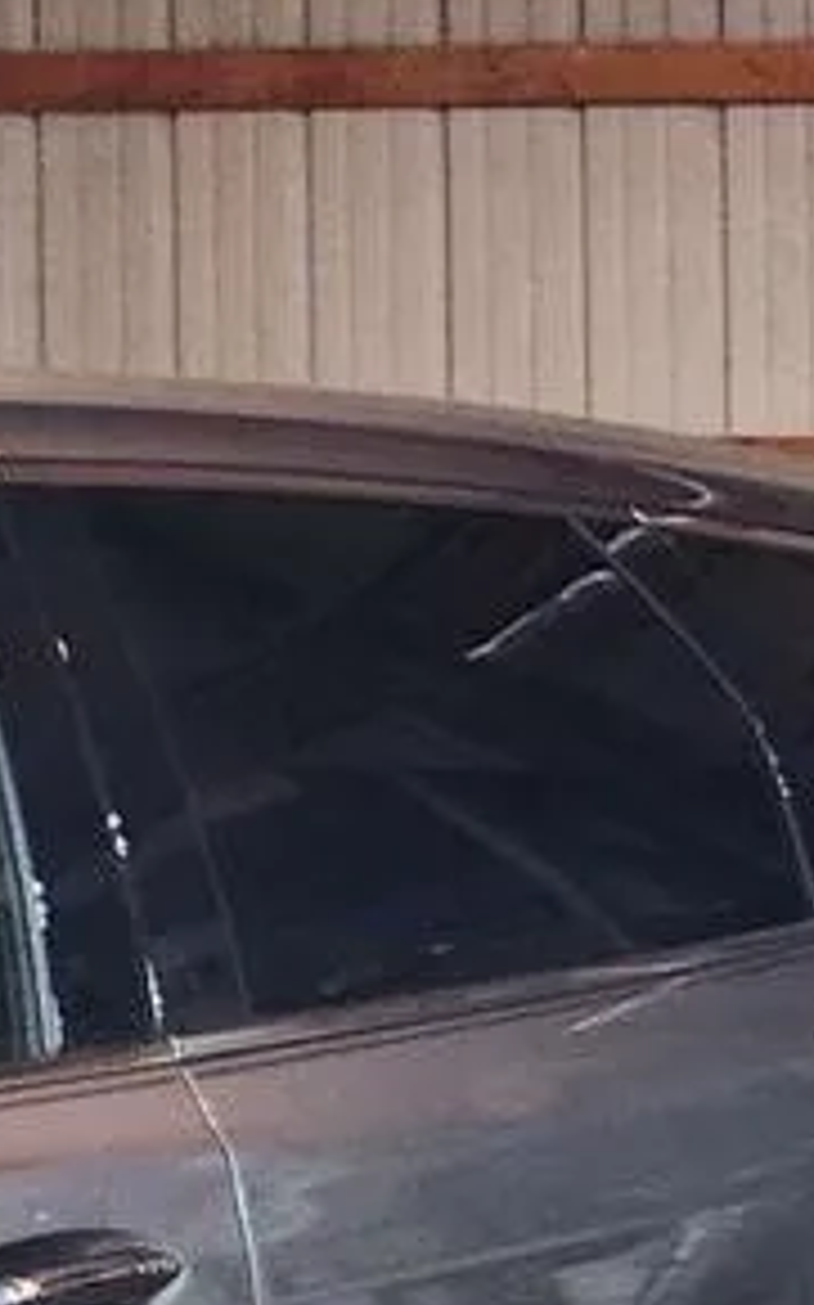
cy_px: 936
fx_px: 4299
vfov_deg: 17.2
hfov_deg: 7.8
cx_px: 3081
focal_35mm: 121
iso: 400
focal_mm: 5.4
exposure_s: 1/120
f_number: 1.8
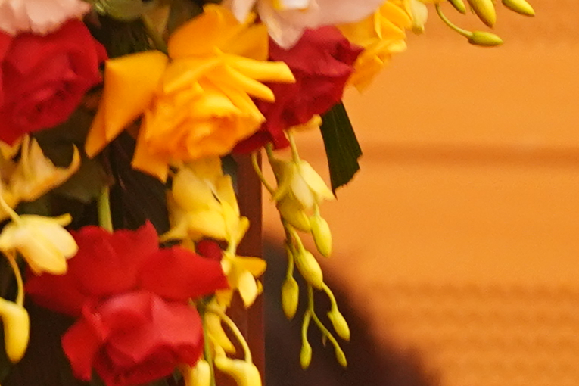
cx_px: -837
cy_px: -770
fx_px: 25233
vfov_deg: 0.9
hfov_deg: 1.3
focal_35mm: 1569
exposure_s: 1/200
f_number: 2.8
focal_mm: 200
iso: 1000
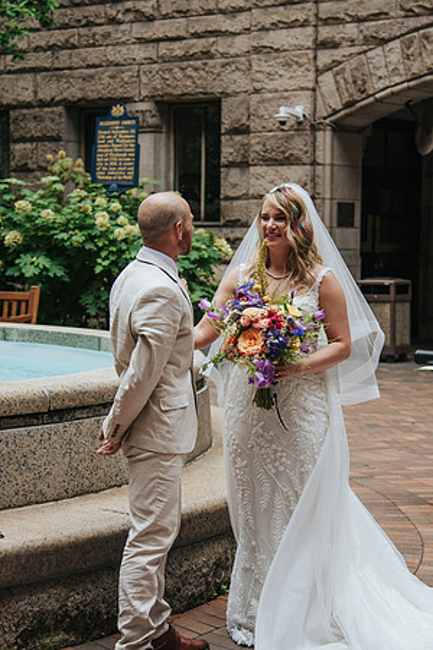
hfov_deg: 17.5
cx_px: 221
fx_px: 1406
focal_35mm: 78
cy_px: 325
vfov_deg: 26.0
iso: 320
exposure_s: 1/500
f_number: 4
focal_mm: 52
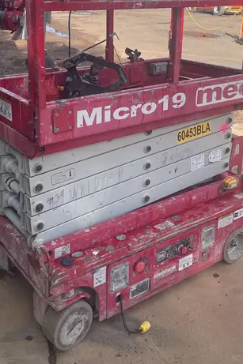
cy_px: 105
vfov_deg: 44.4
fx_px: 436
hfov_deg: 31.2
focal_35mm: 43
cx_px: 112
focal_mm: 4.2
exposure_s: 1/1642
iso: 32
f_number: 1.6
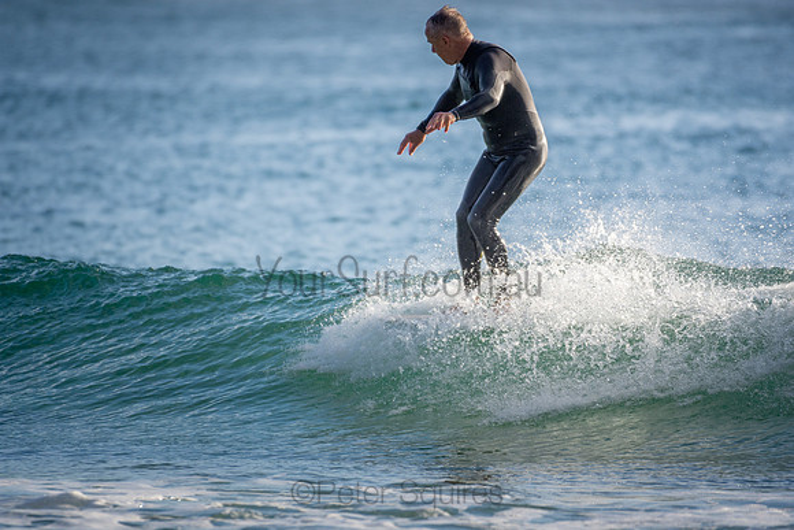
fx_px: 16545
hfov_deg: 2.7
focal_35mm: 750
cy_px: 265
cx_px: 397
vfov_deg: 1.8
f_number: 5.6
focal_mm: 500
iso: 250
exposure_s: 1/1250
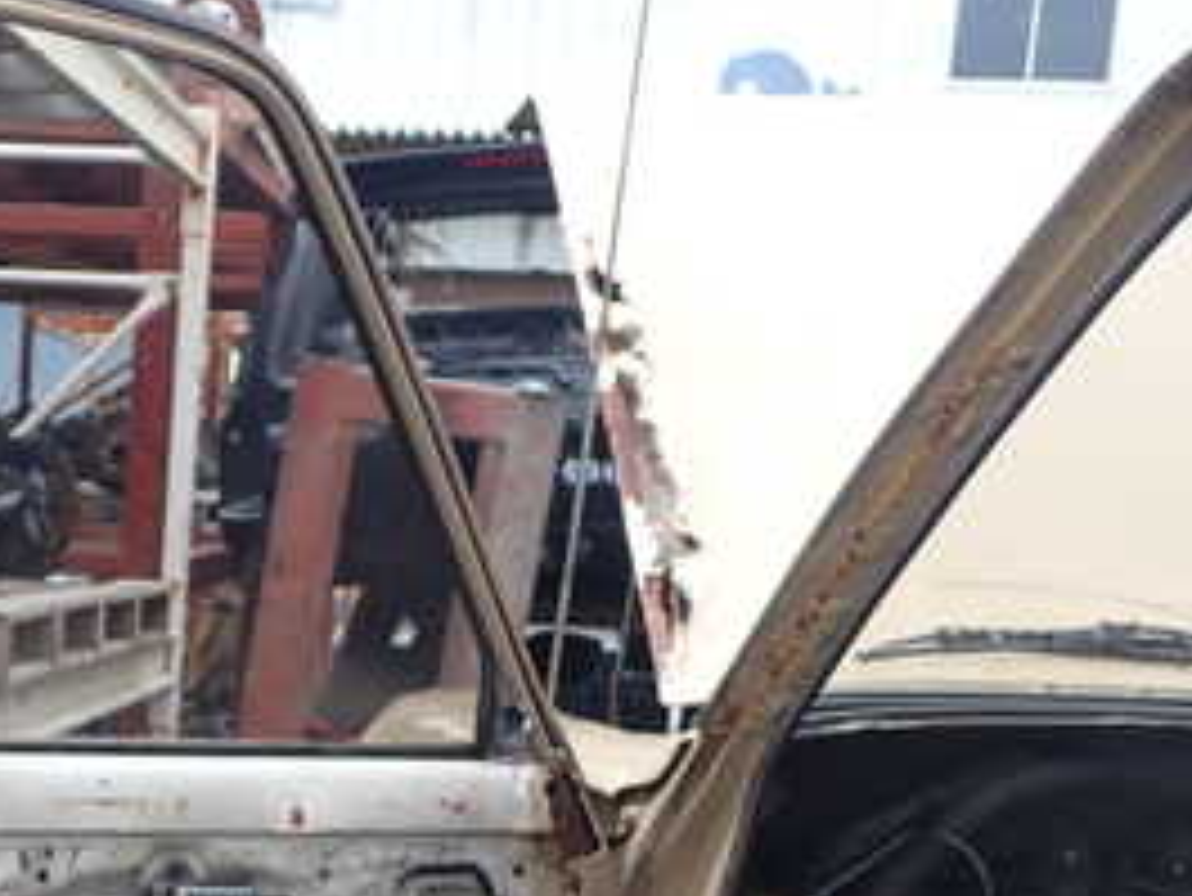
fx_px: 2343
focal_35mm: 68
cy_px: 855
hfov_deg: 27.1
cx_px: 27
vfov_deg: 21.0
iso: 100
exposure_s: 1/640
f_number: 2.3
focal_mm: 5.4
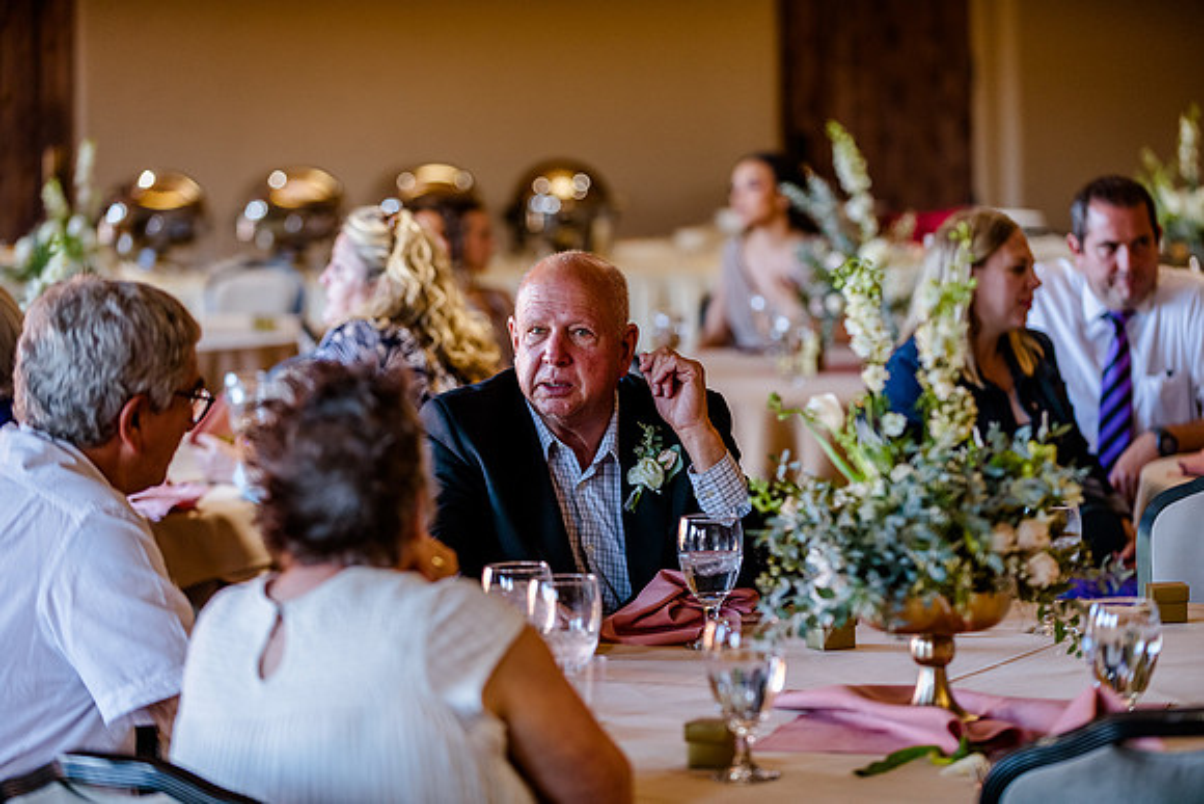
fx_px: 4014
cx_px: 602
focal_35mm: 120
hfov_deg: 17.1
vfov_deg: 11.4
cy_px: 402
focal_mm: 120
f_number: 2.8
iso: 1000
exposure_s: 1/125
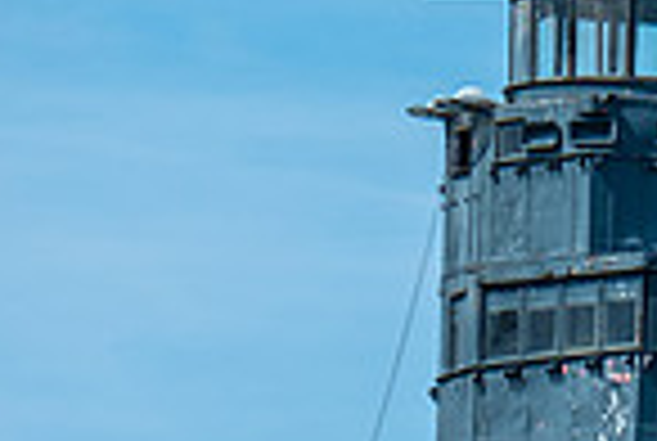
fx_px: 18799
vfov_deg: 1.3
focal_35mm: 1028
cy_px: 434
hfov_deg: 2.0
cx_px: 940
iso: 200
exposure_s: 1/1400
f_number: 5.6
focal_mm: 172.4
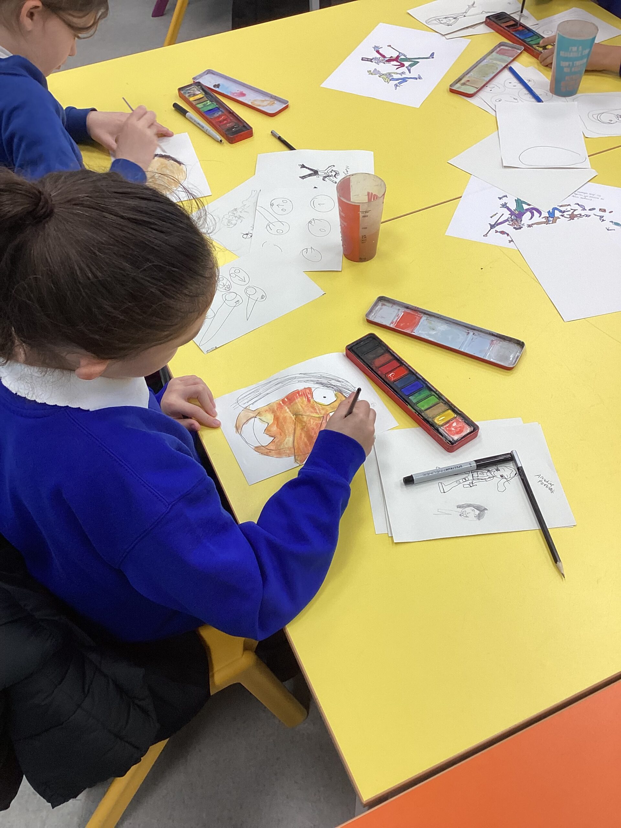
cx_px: 310
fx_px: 742
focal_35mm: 31
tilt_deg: -52.3
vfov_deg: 58.4
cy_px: 414
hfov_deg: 45.4
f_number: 2.4
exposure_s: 1/60
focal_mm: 3.3
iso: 50
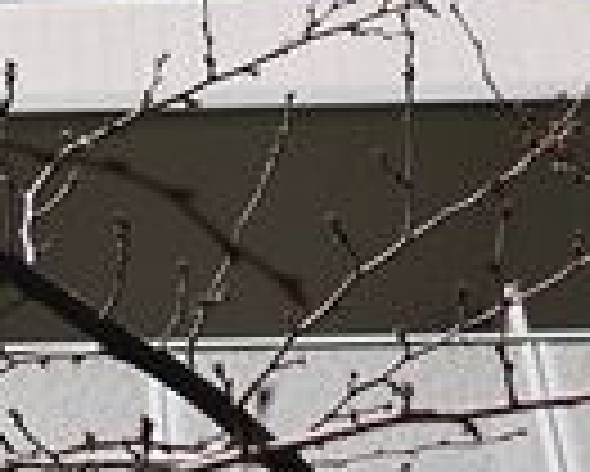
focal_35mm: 297
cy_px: -243
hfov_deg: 6.5
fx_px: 5190
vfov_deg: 5.2
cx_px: 9
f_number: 2.8
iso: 100
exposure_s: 1/2000
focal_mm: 20
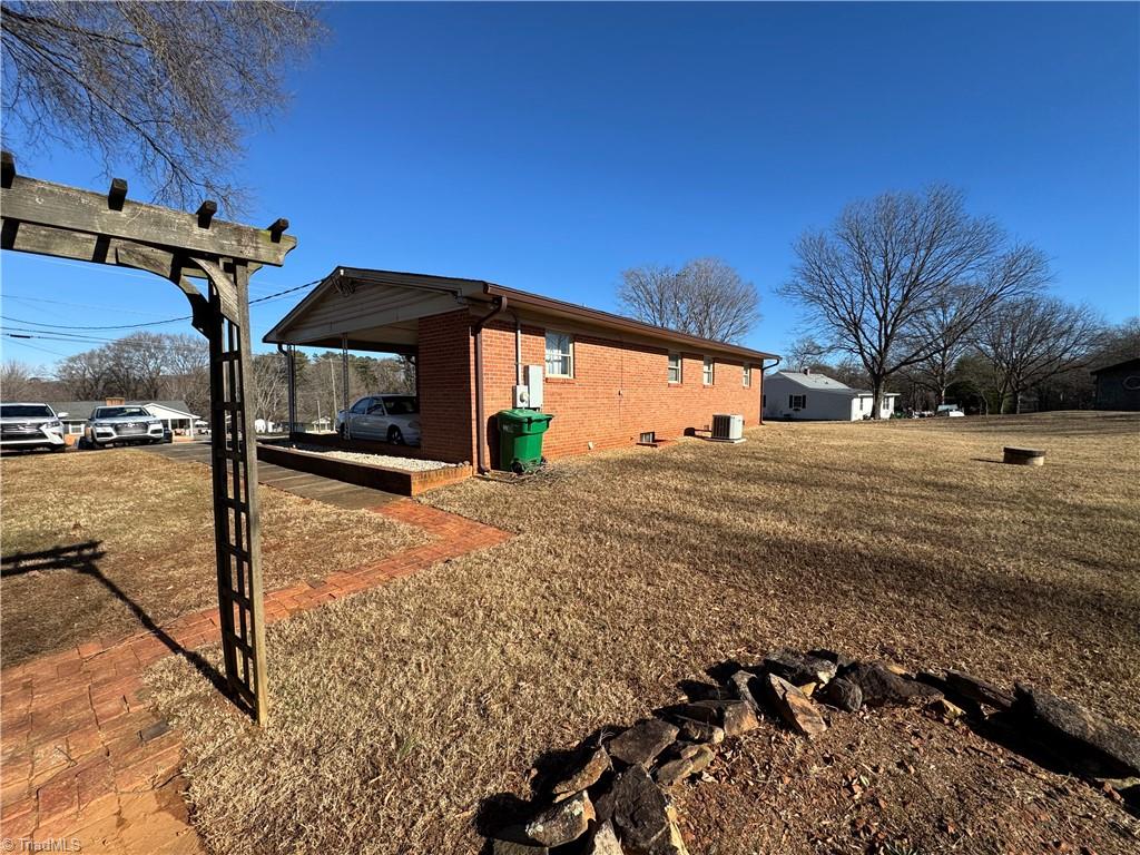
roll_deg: +1.0
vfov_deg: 85.7
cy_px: 428
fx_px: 461
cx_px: 570
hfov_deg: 102.1
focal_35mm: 14
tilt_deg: -5.0
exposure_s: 1/1748
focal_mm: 2.22
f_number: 2.2
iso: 50
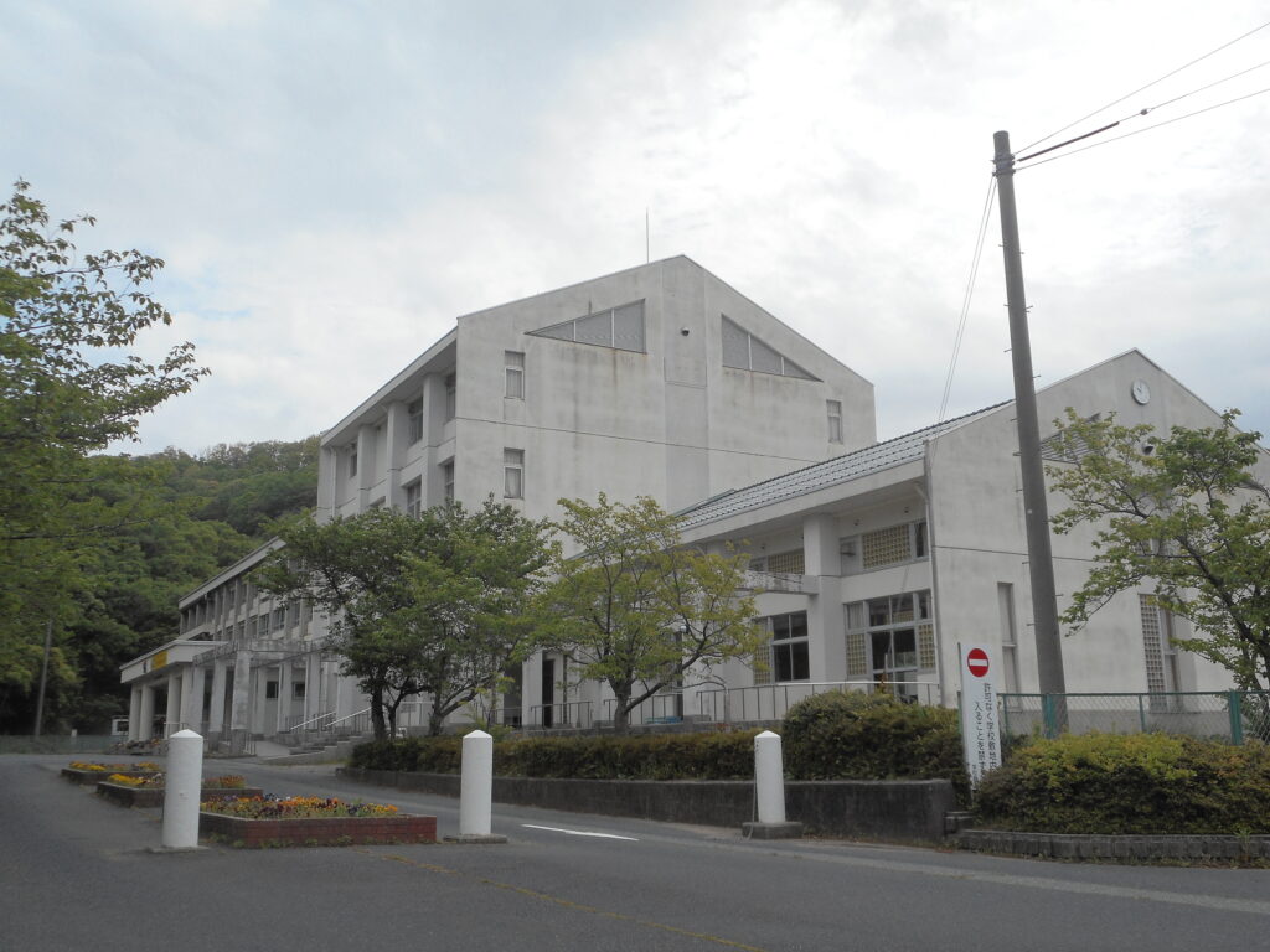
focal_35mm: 34
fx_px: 1247
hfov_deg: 54.0
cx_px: 635
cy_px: 476
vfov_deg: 41.8
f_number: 4.2
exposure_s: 1/800
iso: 80
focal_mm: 6
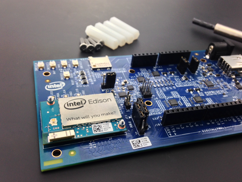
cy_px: 82
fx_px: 266
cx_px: 130
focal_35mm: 38
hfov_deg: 48.9
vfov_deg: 37.7
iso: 50
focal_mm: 4.12
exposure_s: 1/132
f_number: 2.4
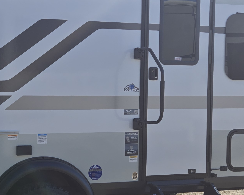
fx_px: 513
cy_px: 100
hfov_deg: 25.8
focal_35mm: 71
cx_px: 20
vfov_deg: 21.6
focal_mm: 5.4
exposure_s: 1/1406
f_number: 1.8
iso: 25
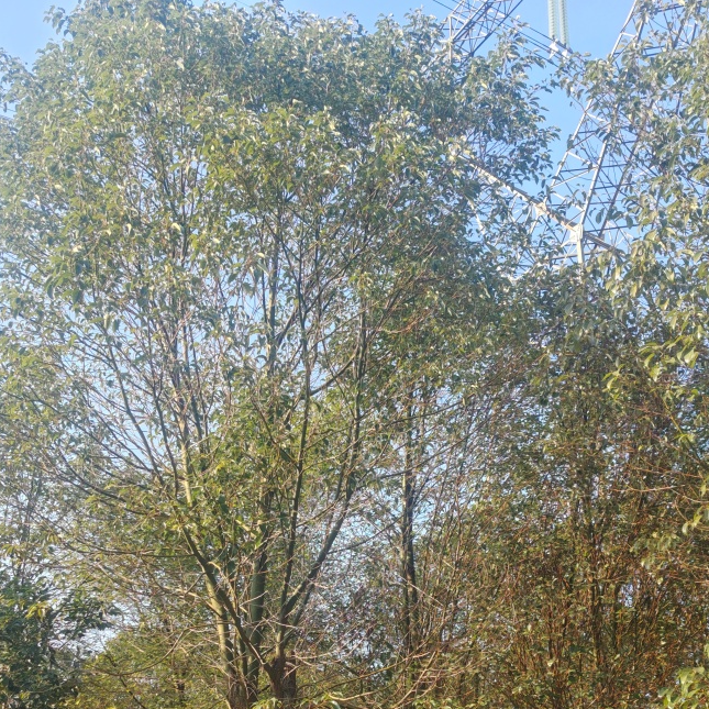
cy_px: 585
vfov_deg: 41.6
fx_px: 881
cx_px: 333
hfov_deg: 43.8
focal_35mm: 38
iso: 100
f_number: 1.88
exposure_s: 1/815
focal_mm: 4.84
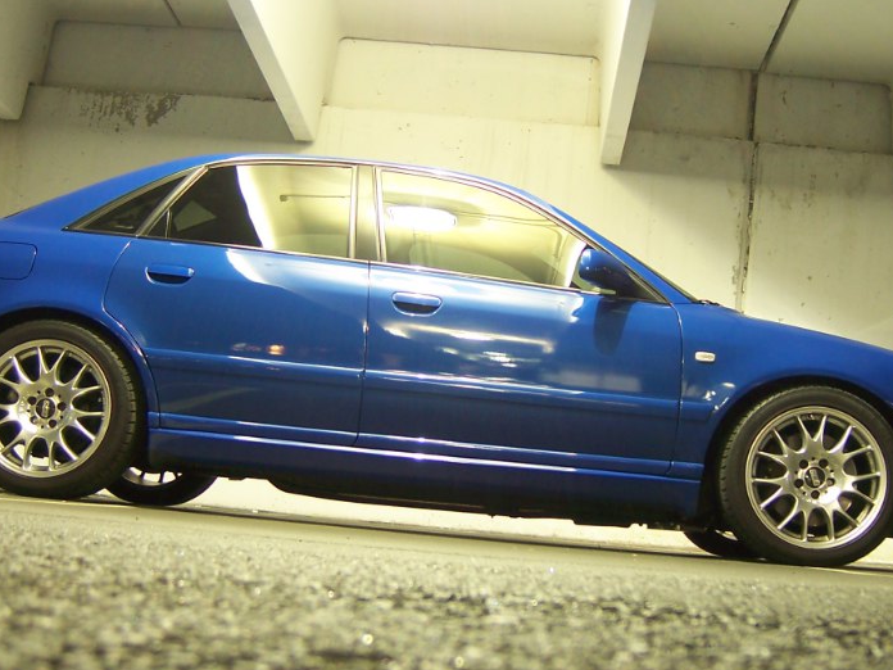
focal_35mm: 53
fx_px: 1367
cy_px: 277
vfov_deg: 27.5
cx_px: 459
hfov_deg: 36.2
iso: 80
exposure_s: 1
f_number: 2.8
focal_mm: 6.2
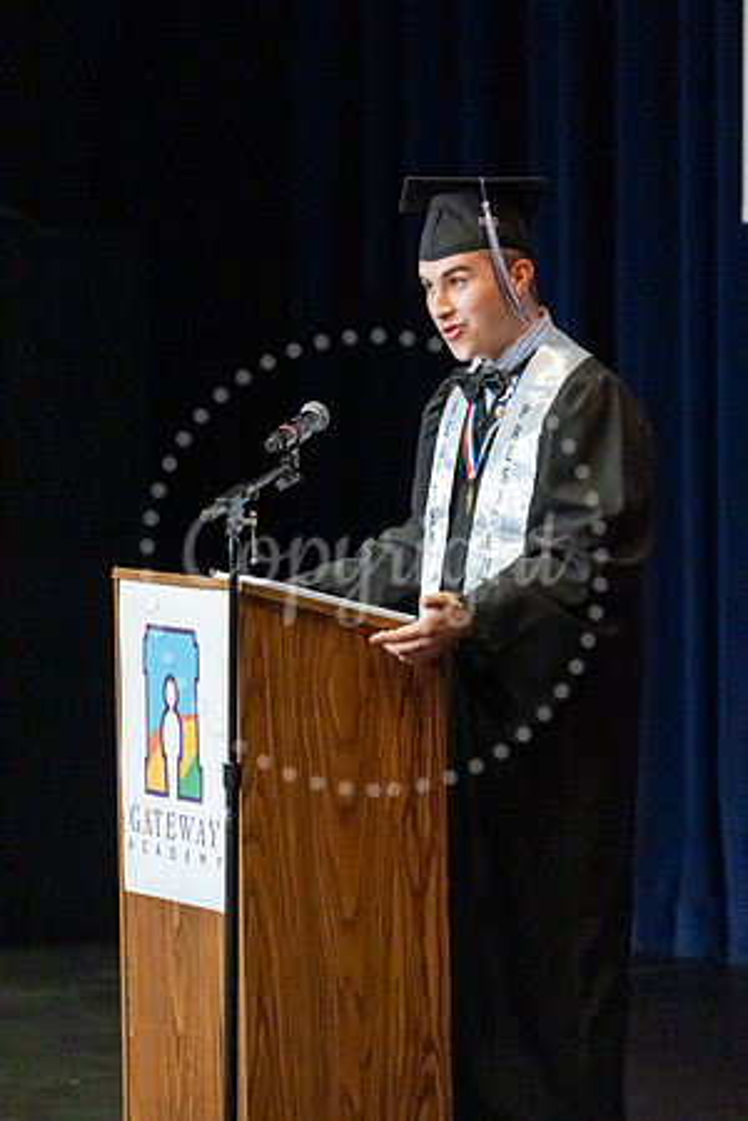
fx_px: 6233
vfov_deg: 10.3
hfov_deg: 6.9
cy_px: 560
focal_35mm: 200
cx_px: 374
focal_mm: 200
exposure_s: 1/1000
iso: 20000
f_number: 4
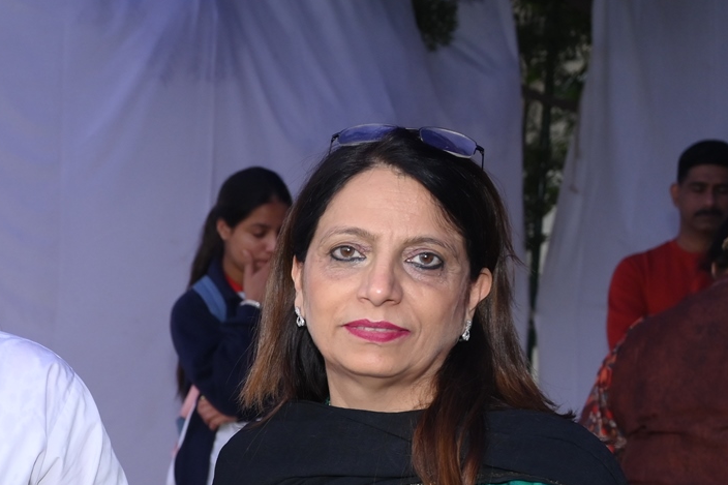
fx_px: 2082
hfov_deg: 18.8
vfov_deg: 12.9
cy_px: 593
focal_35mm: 103
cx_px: -134
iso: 1000
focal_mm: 40
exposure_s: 1/160
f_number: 5.6
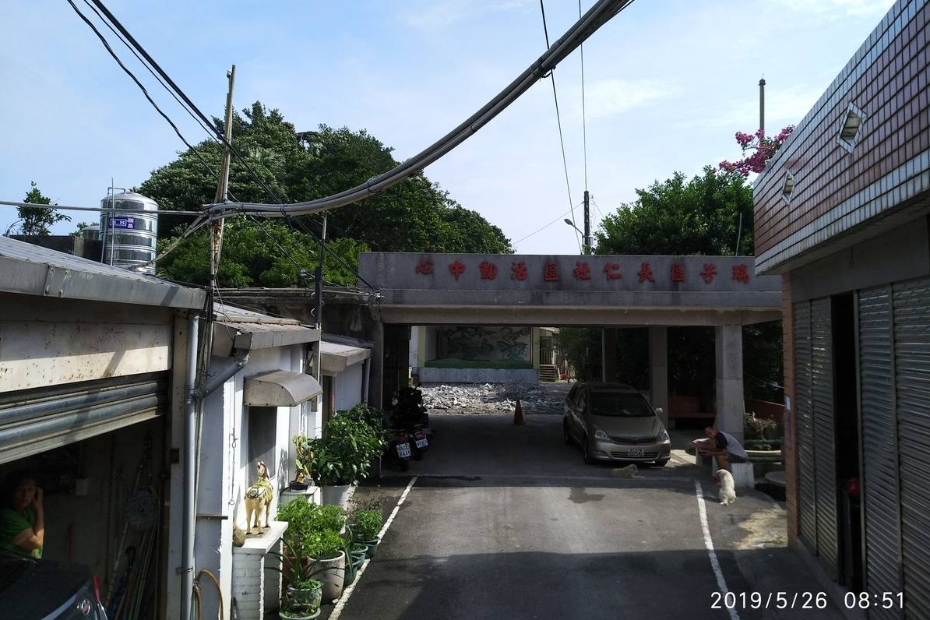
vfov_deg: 55.1
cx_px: 467
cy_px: 288
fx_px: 594
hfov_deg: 76.1
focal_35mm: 23
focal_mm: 3.81
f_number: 2.2
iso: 100
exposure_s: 1/1026
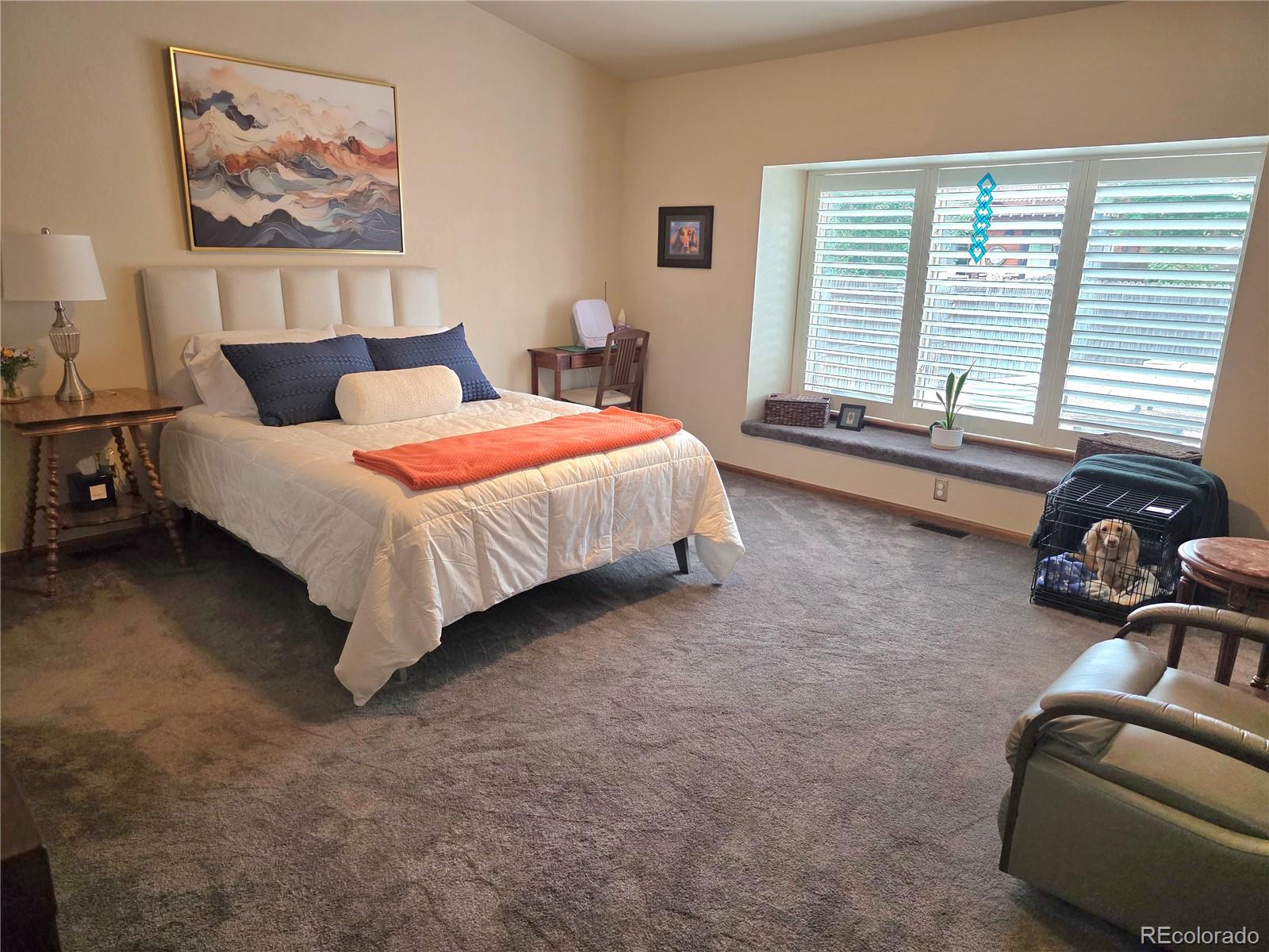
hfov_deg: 73.9
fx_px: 843
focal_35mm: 23
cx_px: 634
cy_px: 476
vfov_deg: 58.9
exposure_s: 1/120
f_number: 1.7
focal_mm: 6.3
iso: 500
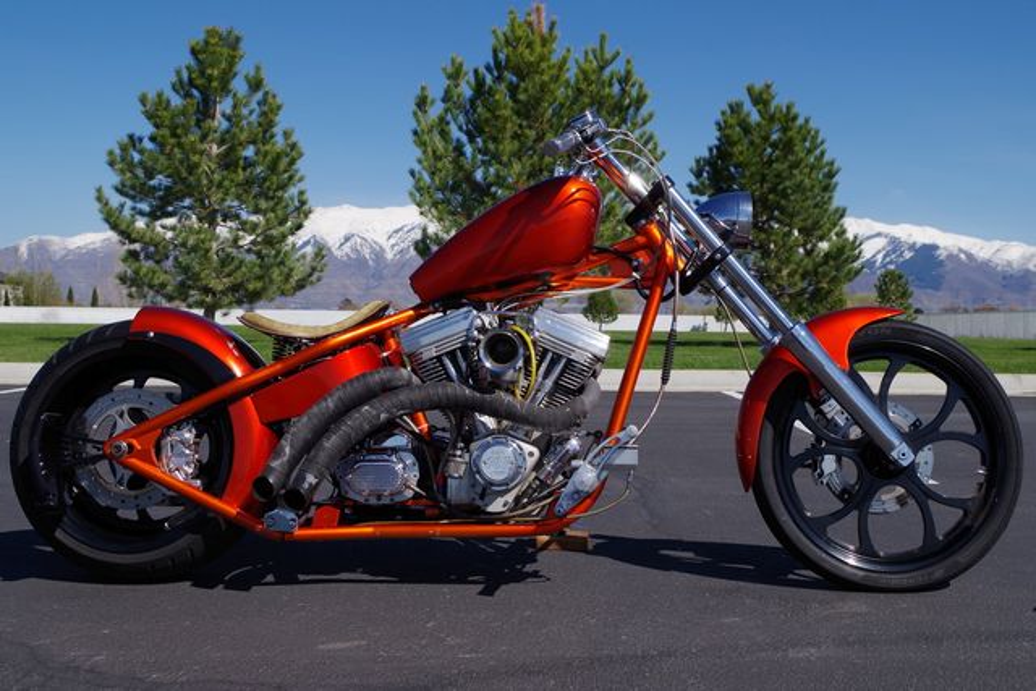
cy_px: 346
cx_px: 518
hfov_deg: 46.4
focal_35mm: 42
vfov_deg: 31.9
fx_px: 1209
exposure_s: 1/500
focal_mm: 28.13
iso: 200
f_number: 9
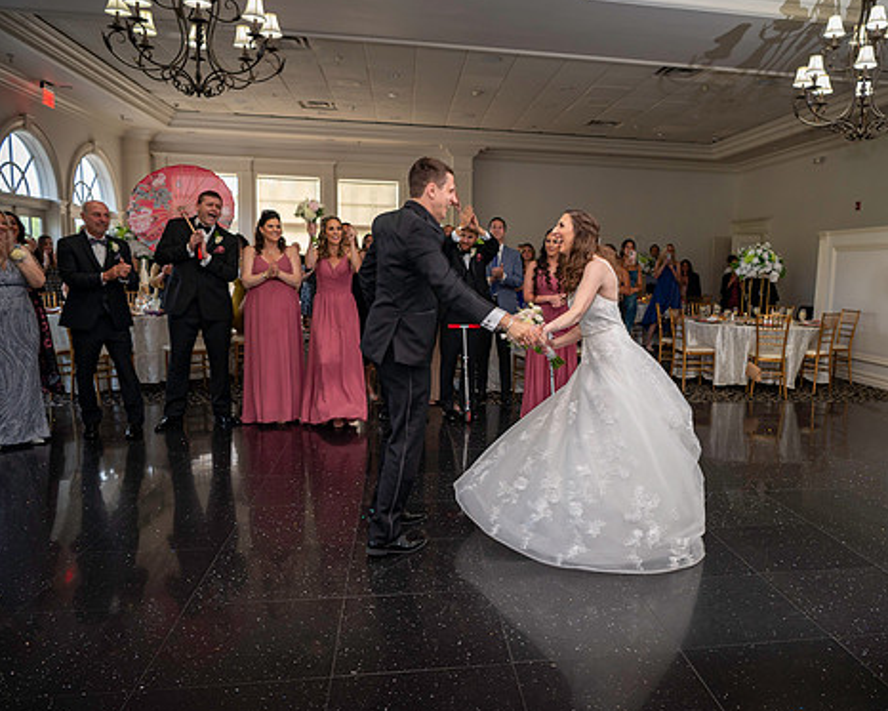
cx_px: 549
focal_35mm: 28
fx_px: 736
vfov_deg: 51.5
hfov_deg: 61.5
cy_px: 356
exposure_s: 1/100
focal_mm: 24
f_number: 3.5
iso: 800
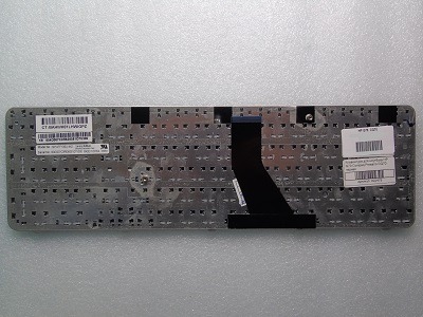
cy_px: 158
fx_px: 354
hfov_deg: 61.7
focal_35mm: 29
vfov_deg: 48.2
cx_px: 212
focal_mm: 5.2
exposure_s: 1/13
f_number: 5.4
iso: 100
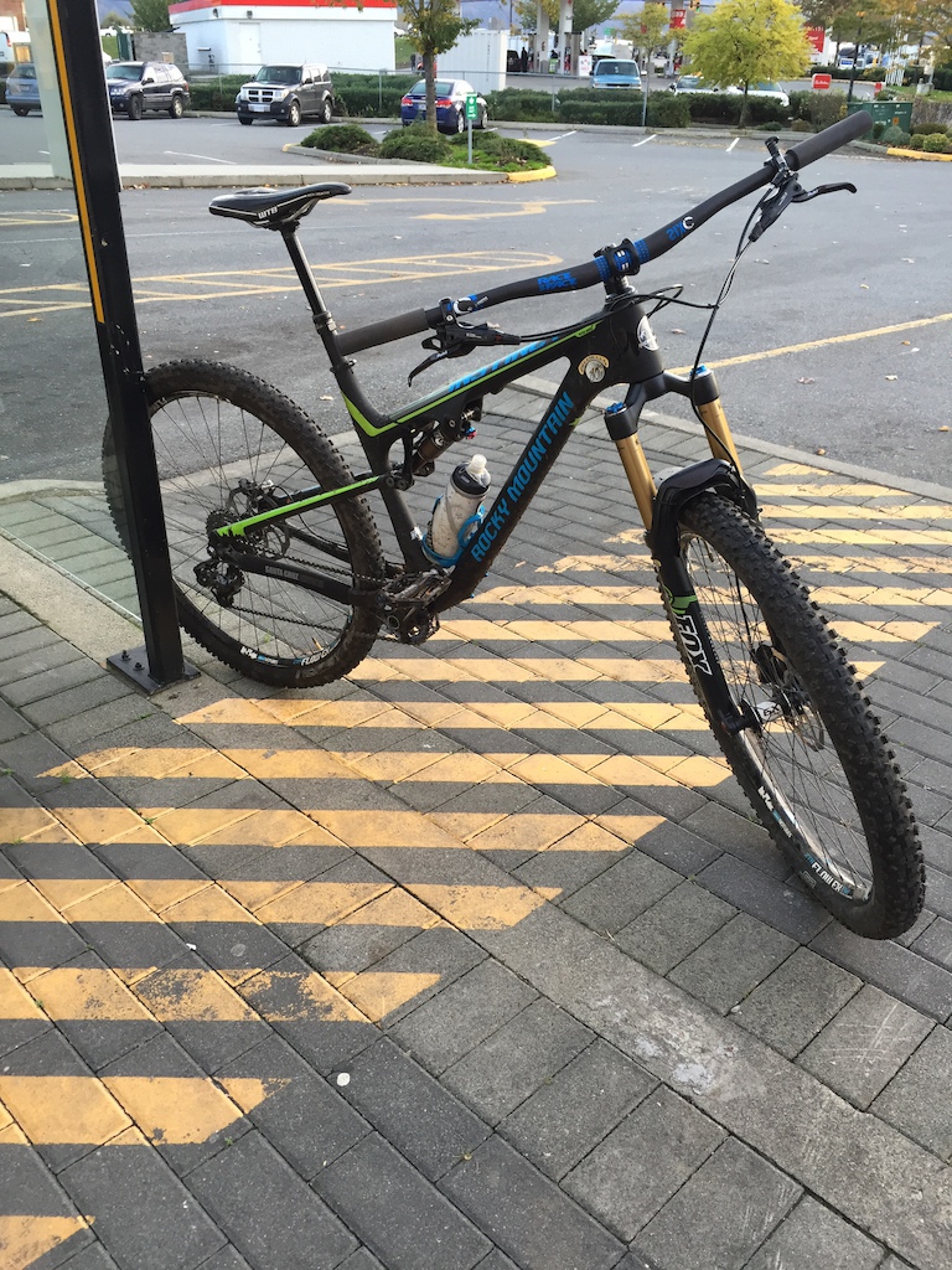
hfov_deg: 48.2
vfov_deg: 61.7
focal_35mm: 29
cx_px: 476
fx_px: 1063
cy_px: 635
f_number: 2.2
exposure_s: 1/40
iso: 32
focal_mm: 4.15
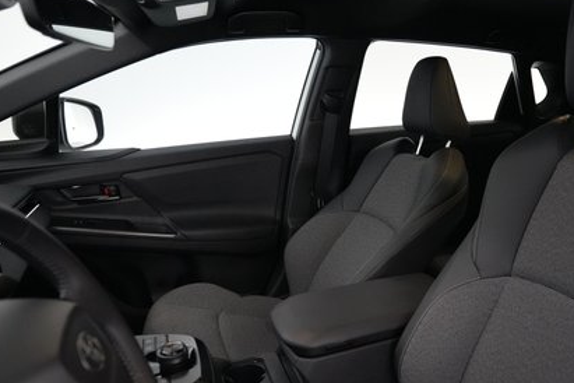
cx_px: 388
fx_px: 446
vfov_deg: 46.1
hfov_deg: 63.6
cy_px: 235
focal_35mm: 28
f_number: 2.8
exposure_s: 1/250
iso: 10000
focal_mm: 18
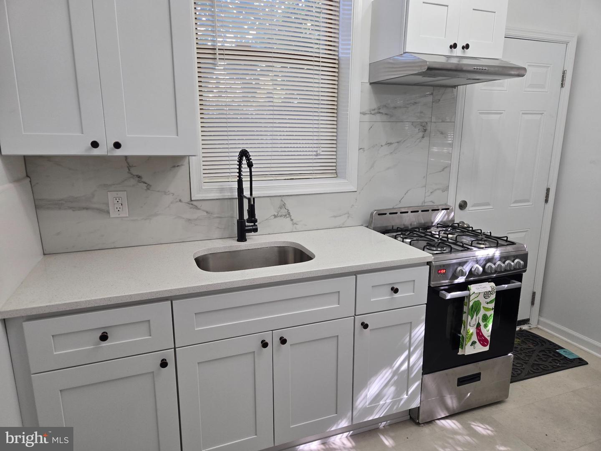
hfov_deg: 73.9
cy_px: 226
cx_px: 300
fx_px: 399
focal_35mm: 23
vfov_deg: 58.9
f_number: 1.8
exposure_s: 1/120
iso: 80
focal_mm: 5.4
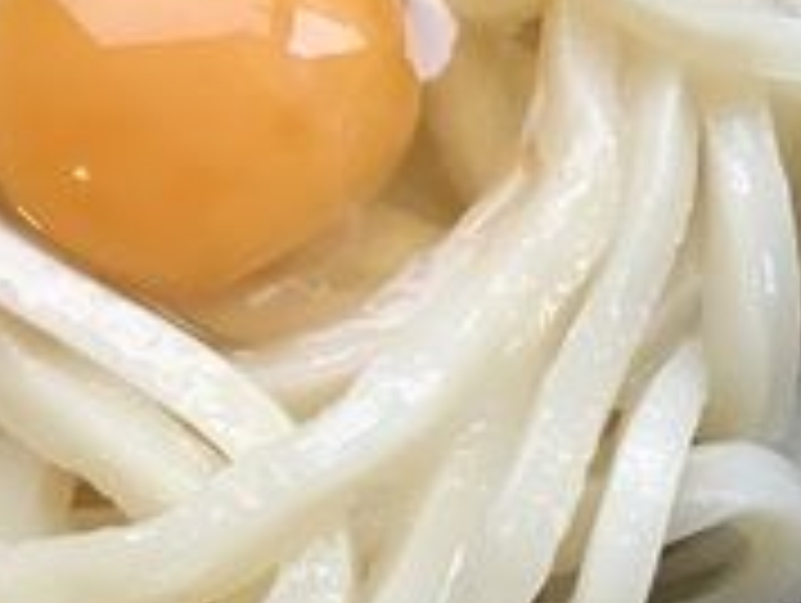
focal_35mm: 128
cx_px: 268
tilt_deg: -62.9
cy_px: -79
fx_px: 2966
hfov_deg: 15.4
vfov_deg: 11.4
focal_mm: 3.99
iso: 40
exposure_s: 1/20
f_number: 1.8
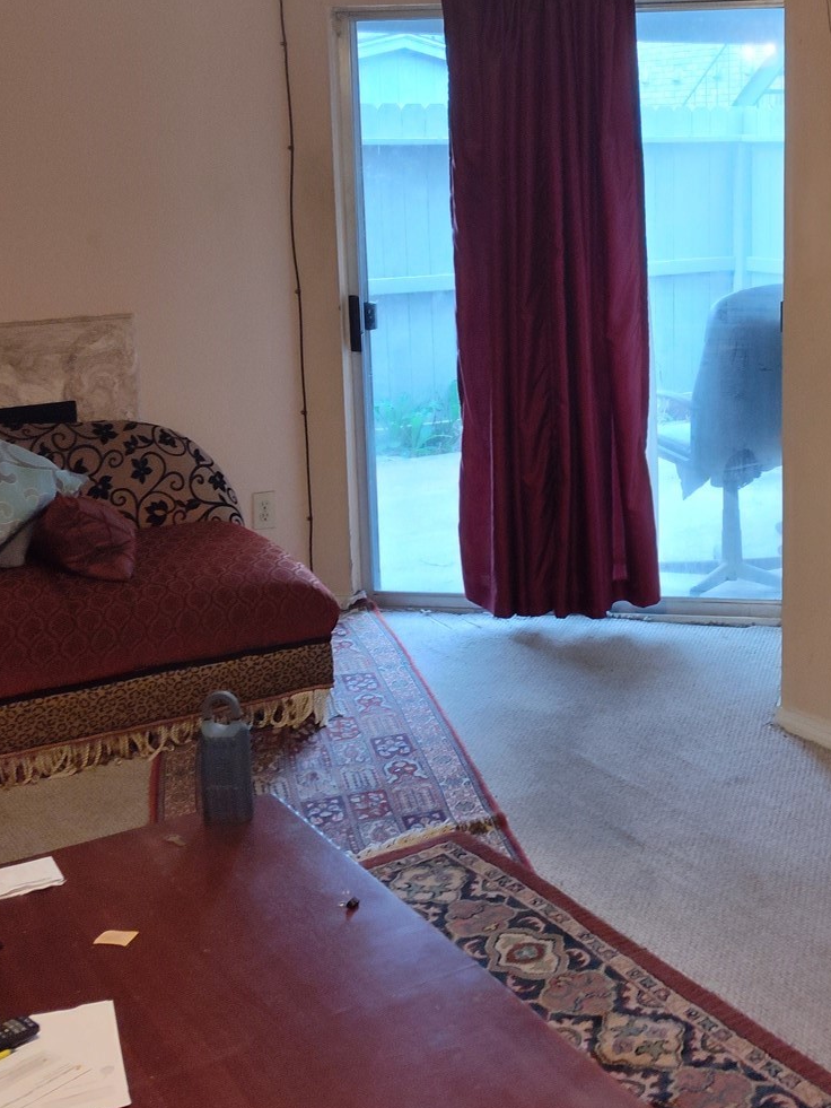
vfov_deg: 39.2
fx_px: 1536
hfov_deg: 29.7
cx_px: 647
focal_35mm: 48
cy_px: 374
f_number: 1.8
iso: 863
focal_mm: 5.56
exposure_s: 1/60
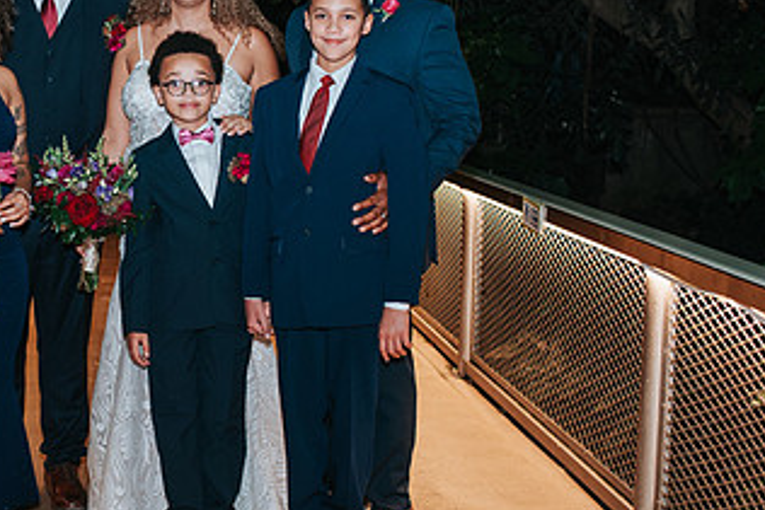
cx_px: 109
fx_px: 1424
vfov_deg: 20.3
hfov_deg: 29.1
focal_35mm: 67
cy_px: 209
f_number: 2.8
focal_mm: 35
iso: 1000
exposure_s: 1/200
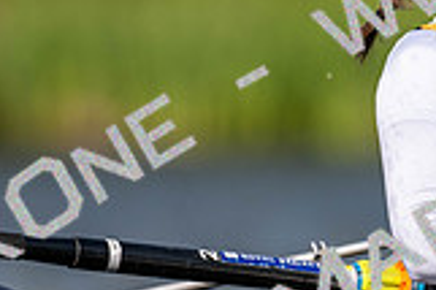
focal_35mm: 2166
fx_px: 26206
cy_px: 64
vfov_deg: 0.6
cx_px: 647
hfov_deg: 1.0
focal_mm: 600
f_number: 4
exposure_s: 1/2500
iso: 200
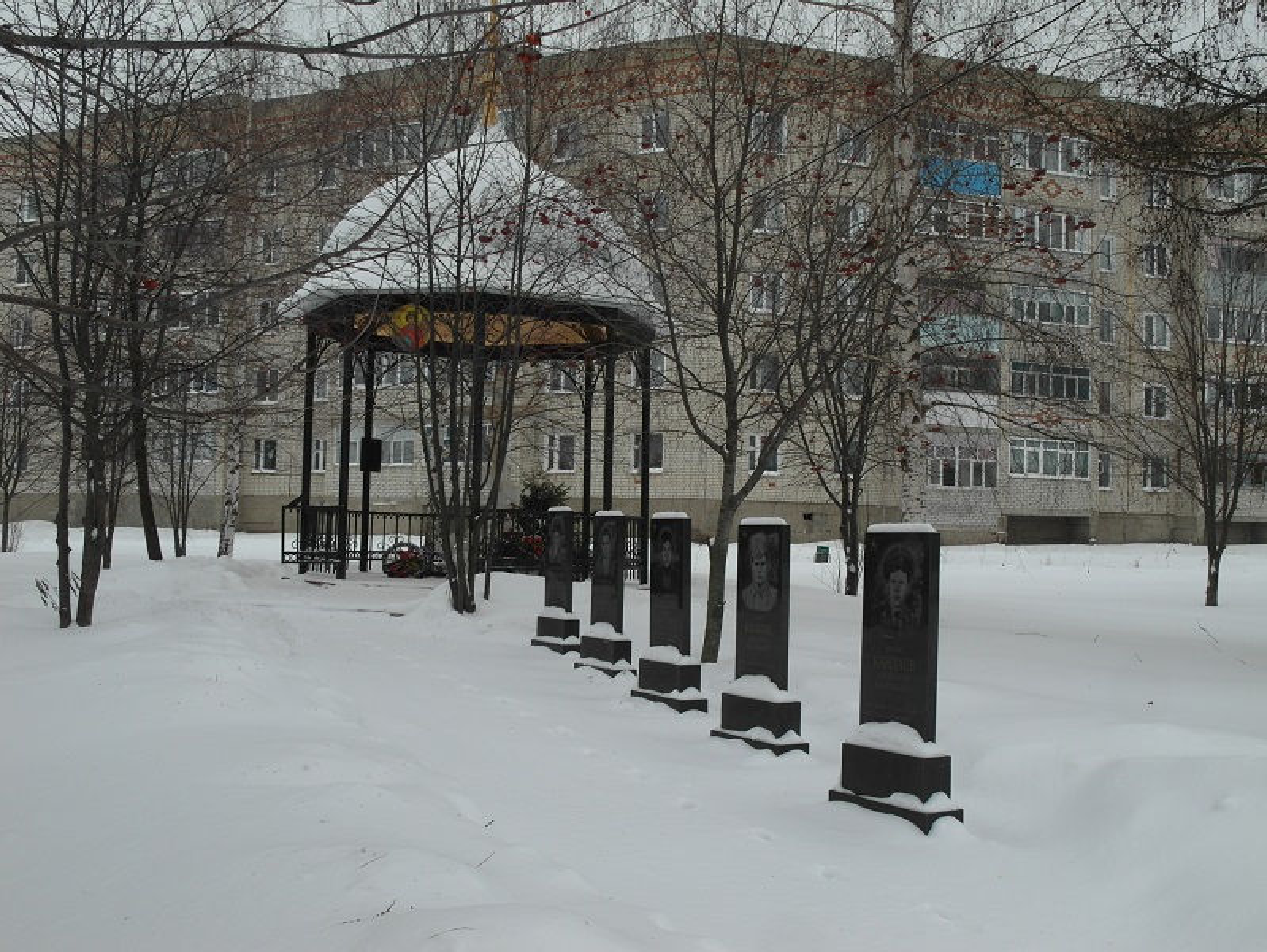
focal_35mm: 36
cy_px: 476
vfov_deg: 39.7
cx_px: 634
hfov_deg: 51.3
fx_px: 1318
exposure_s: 1/250
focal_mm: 7.8
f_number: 4.2
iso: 80
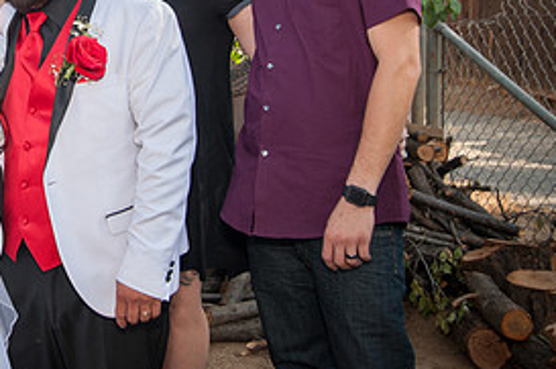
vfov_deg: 20.1
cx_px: -14
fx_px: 1018
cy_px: 27
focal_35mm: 66
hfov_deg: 28.5
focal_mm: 31
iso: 200
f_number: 5
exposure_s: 1/640
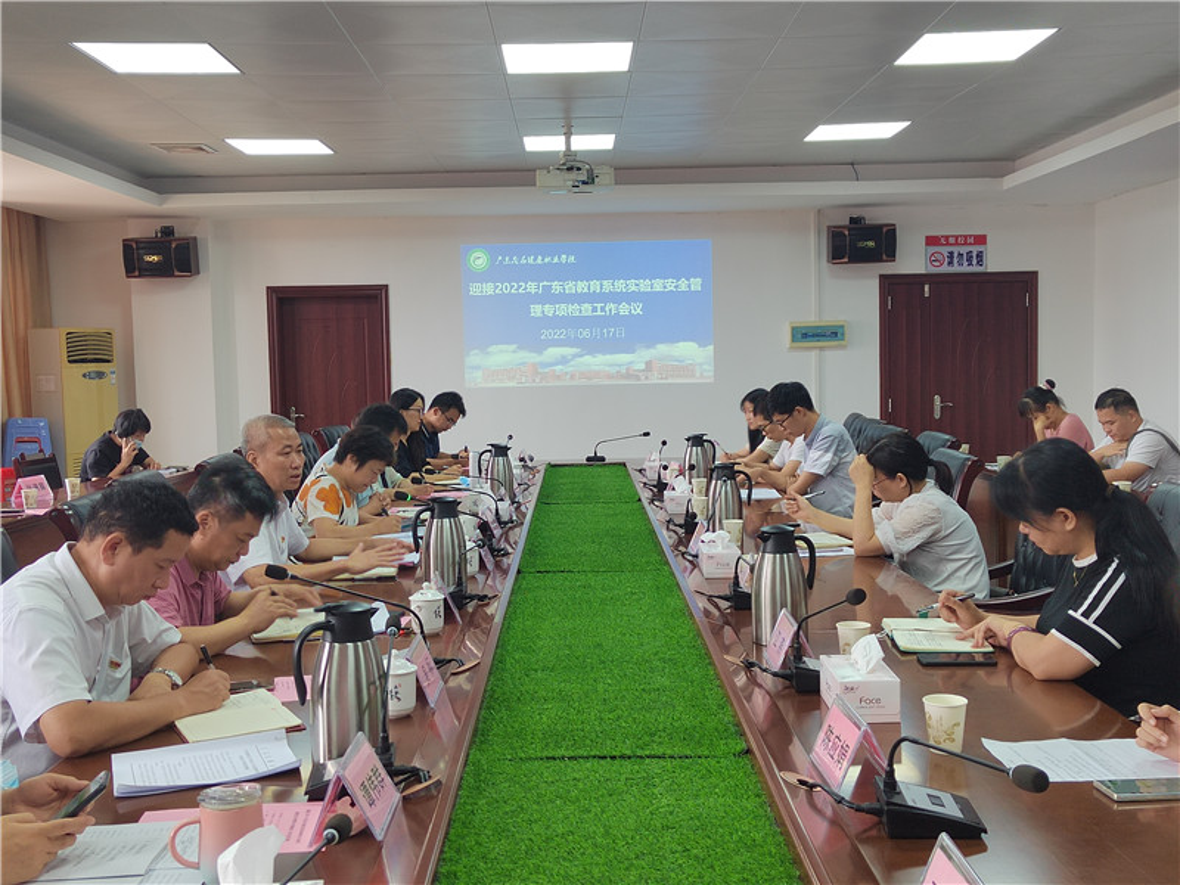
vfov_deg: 37.7
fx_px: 1295
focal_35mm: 38
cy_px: 442
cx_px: 590
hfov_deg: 49.0
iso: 647
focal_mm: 5.52
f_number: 1.9
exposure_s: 1/100
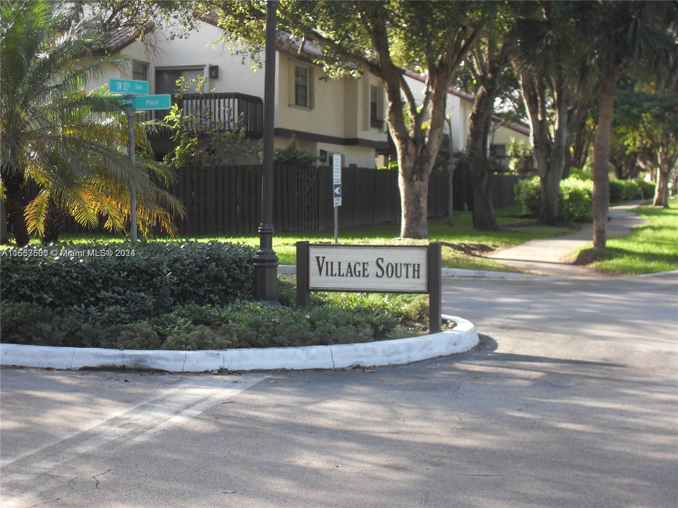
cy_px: 254
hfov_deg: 31.7
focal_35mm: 61
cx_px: 339
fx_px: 1195
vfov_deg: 24.0
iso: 100
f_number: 3.7
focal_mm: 10.1
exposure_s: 1/90
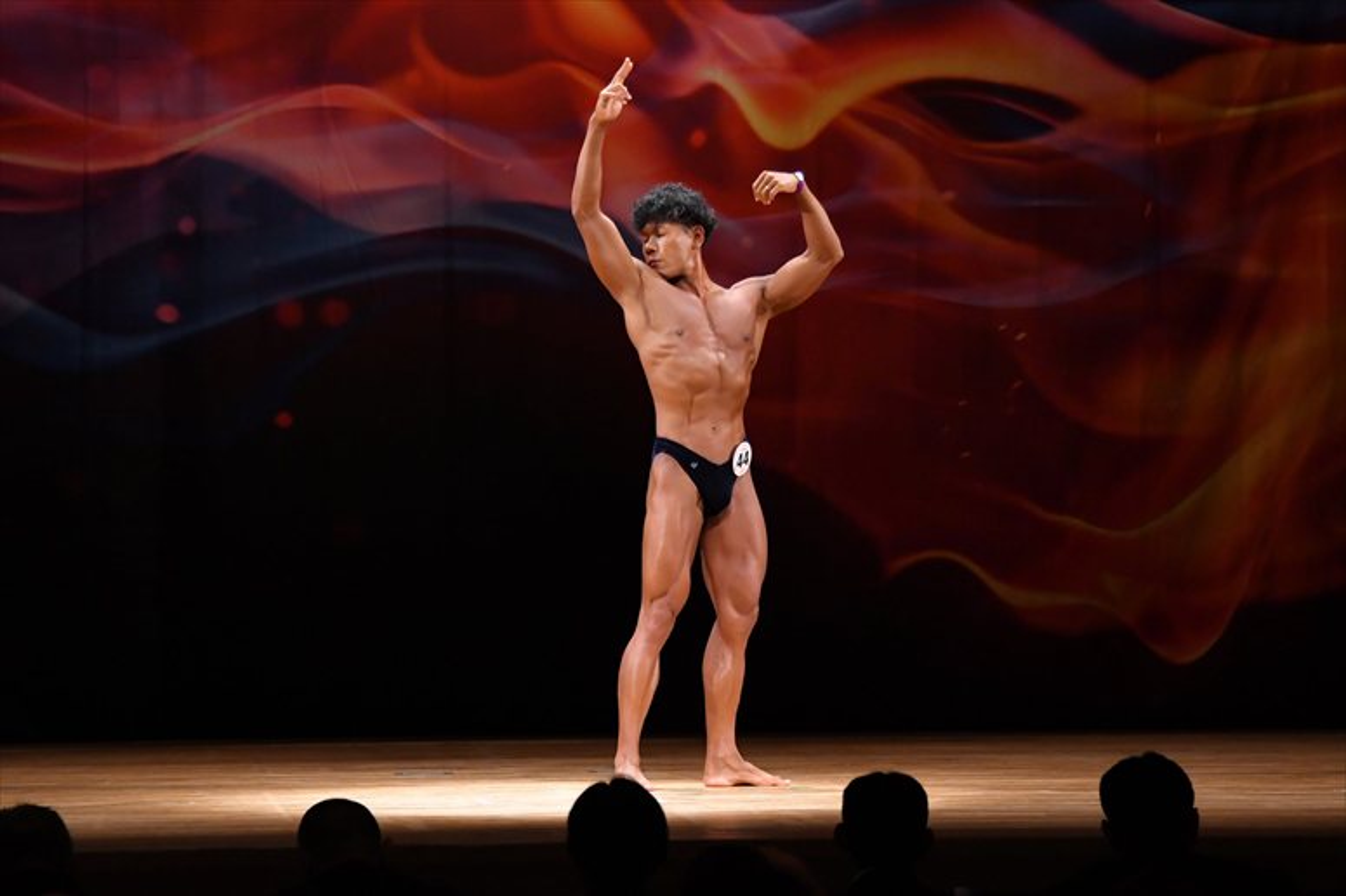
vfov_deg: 7.5
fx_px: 6839
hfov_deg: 11.2
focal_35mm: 183
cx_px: 673
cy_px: 448
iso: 4000
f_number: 5.6
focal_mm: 122
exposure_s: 1/400
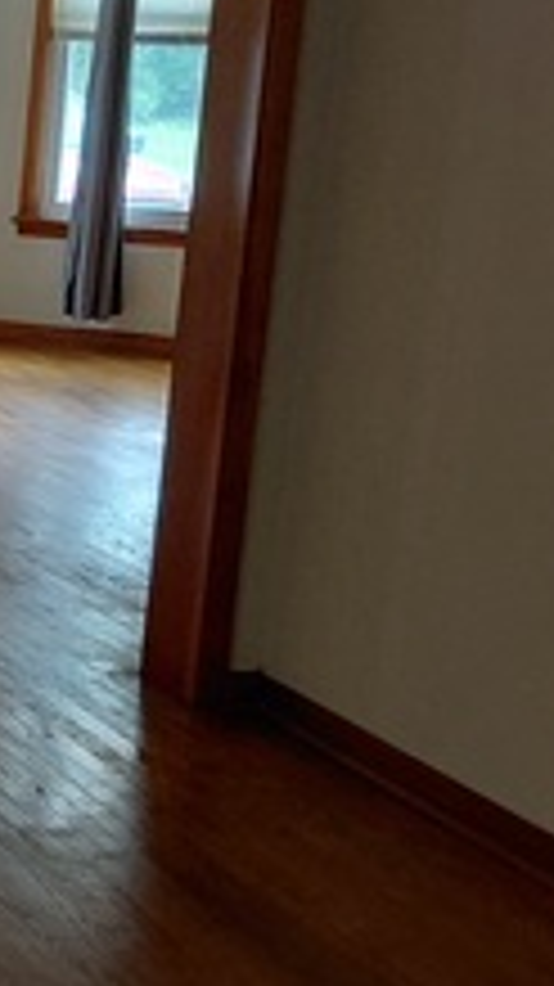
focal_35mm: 83
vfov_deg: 25.6
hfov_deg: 13.0
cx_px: -486
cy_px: 552
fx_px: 2170
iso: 200
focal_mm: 4.69
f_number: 1.8
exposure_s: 1/60
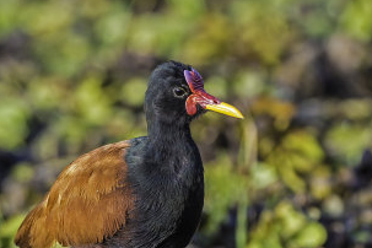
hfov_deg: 2.0
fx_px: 10436
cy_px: 153
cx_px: 189
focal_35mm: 1010
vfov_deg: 1.4
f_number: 5.6
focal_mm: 500
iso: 400
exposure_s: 1/400
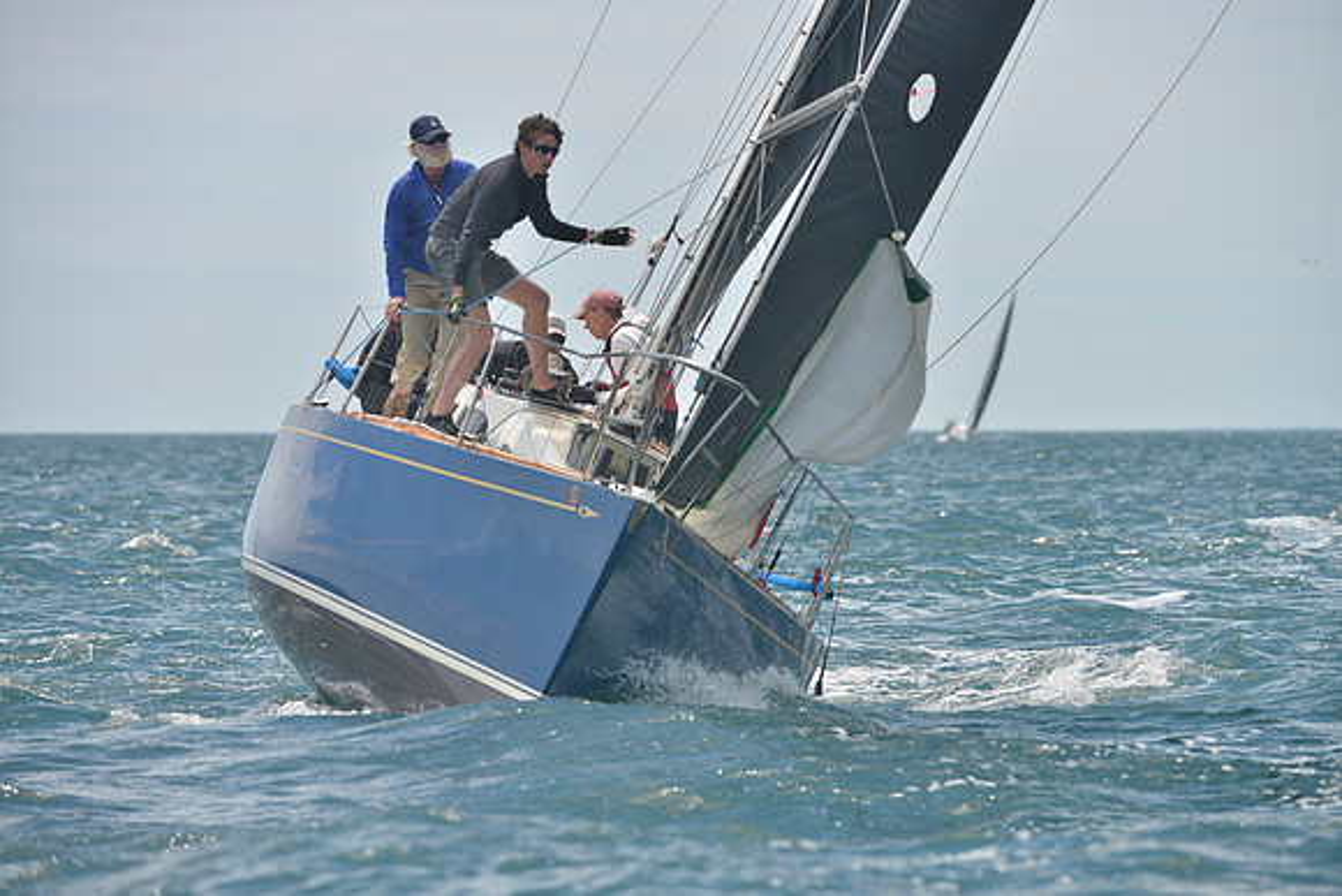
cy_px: 448
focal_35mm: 270
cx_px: 671
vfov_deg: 5.1
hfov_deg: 7.6
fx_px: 10067
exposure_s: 1/1250
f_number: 6.3
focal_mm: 270
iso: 280
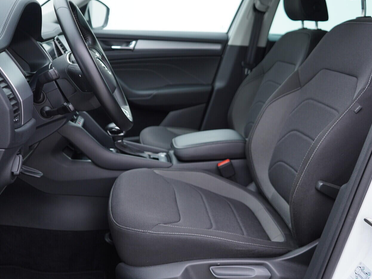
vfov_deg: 36.0
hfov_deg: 46.7
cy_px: 142
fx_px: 430
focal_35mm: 40
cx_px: 201
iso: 125
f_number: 2.8
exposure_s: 1/40
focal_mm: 24
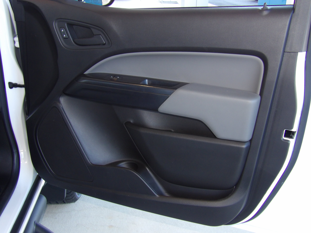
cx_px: 156
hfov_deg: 47.9
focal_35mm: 39
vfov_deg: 36.8
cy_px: 116
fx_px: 350
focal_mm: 7
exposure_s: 1/32
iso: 200
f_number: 3.7
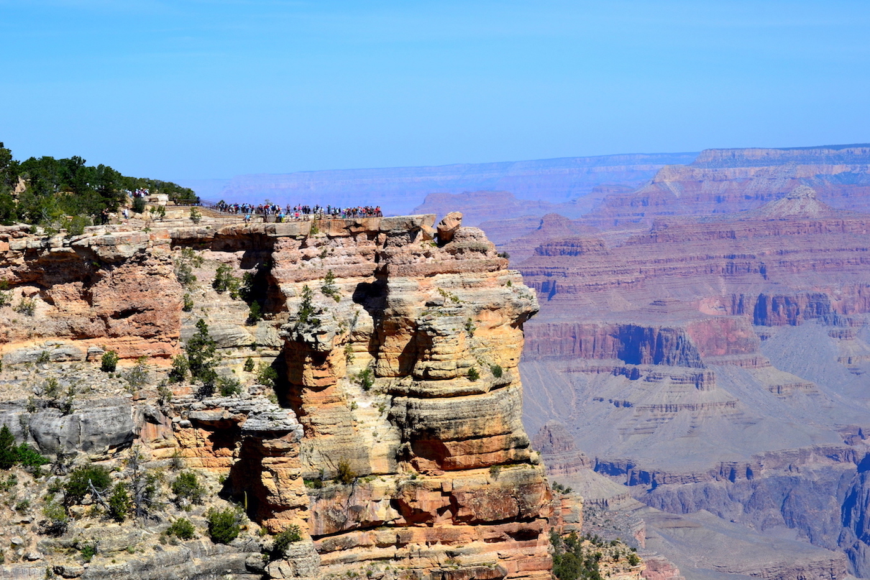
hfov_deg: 24.6
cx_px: 435
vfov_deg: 16.5
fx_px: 1993
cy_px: 290
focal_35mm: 82
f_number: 11
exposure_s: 1/500
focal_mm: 55
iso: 280
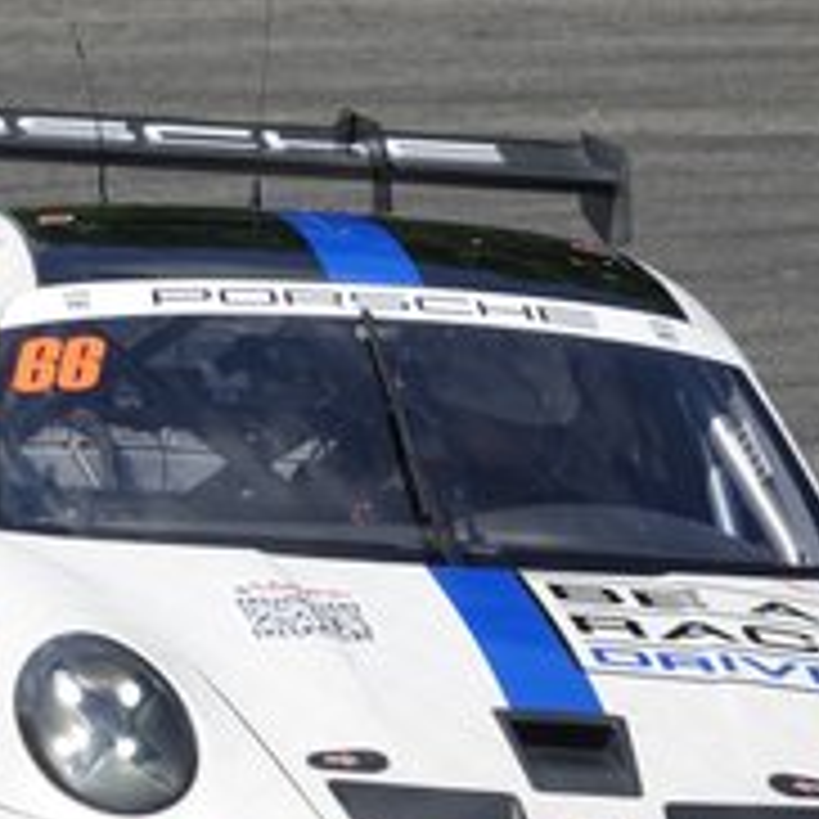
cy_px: 554
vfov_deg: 2.5
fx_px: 19139
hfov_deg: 2.5
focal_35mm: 715
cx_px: 284
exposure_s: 1/800
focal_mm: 124.94
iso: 100
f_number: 5
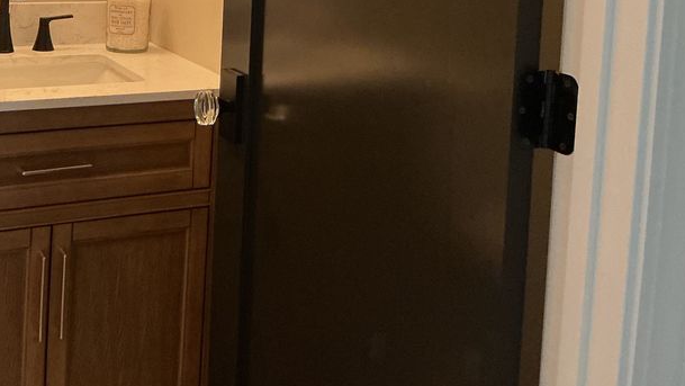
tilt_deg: -5.8
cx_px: 238
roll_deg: -2.1
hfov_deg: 36.9
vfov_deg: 20.6
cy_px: -25
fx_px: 1017
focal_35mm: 56
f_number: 1.8
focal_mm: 3
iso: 250
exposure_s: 1/40
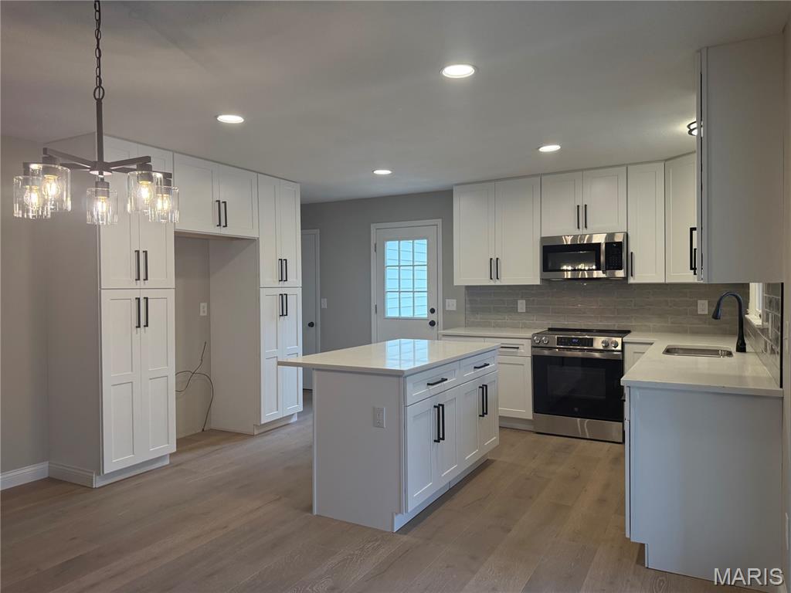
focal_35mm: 24
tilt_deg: +0.0
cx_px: 396
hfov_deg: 71.6
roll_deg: +0.9
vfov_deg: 56.8
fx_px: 548
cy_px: 296
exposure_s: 1/232
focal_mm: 6.76
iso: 160
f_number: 1.78
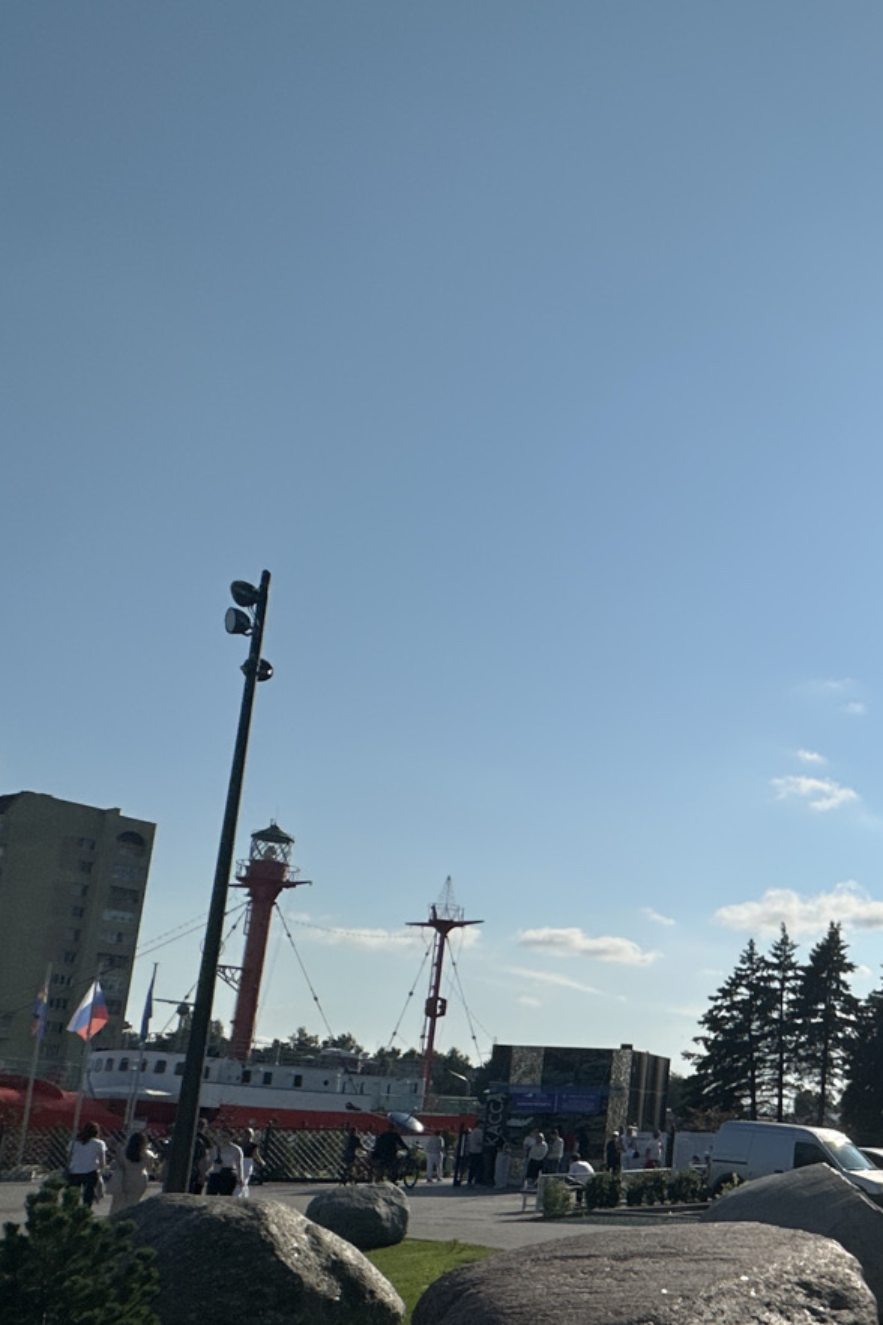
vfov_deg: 55.2
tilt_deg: +8.7
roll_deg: -1.3
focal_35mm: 33
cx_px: 1116
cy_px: 946
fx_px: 1214
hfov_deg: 31.7
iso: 40
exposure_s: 1/8403
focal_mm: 2.22
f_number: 2.2
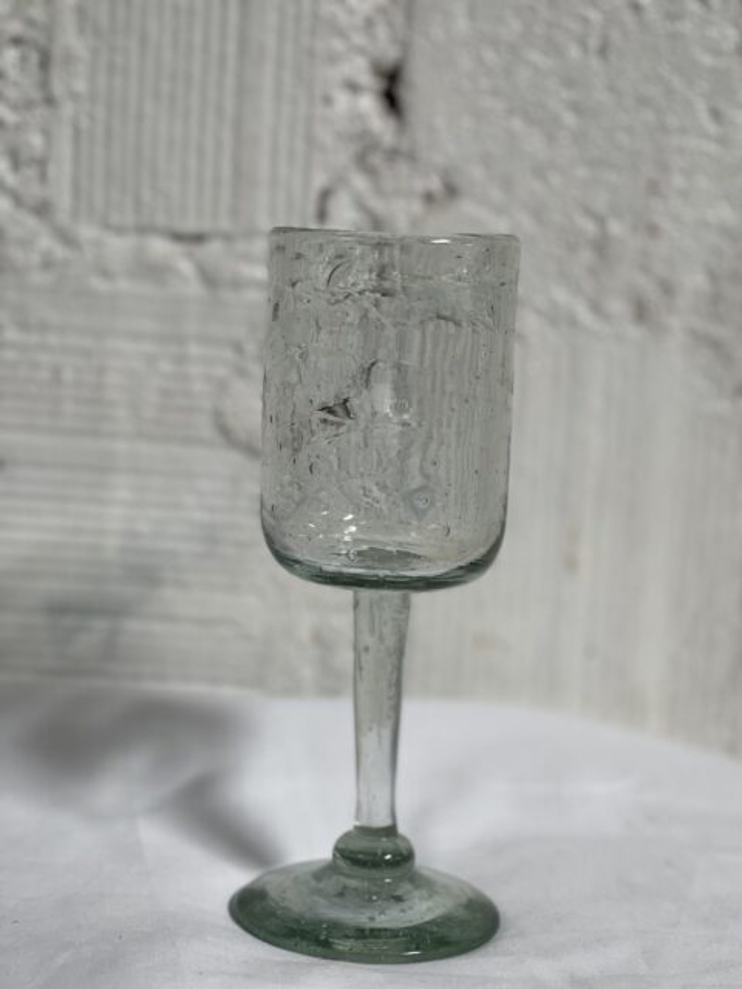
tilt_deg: -5.7
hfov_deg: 22.9
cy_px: 494
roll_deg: -3.7
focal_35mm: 64
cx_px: 371
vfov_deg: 30.3
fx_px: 1829
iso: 64
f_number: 2.2
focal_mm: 7.5
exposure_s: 1/121
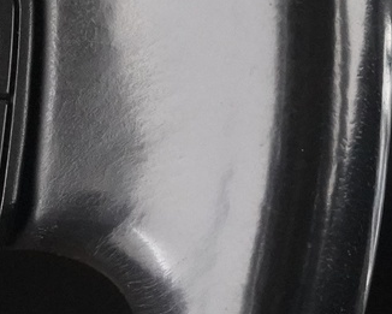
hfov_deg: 8.2
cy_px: 79
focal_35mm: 233
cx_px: -20
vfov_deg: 6.6
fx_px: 2704
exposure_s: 1/40
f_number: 4.5
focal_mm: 50
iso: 12800
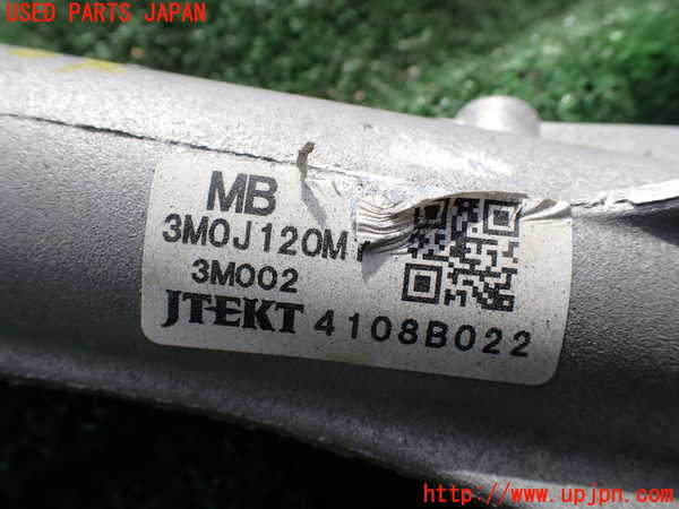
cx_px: 340
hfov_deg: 60.0
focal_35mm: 30
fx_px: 588
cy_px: 254
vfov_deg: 46.8
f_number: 3.2
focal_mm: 5.4
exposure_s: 1/1000
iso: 100
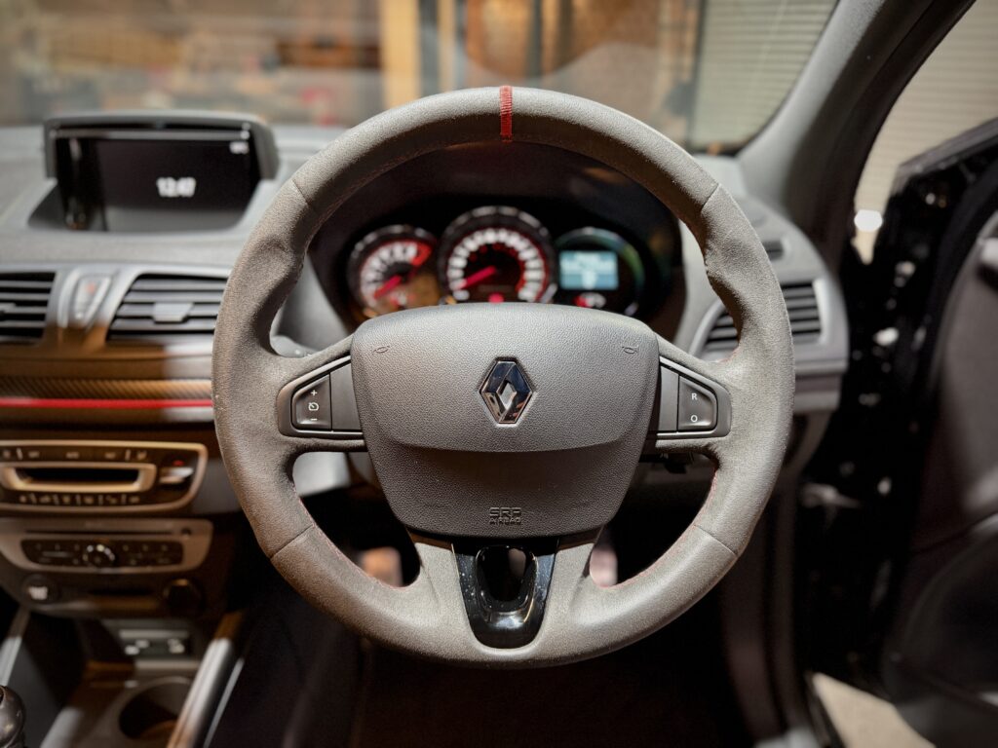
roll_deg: -1.0
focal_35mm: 24
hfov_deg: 71.6
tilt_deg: -22.8
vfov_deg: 56.8
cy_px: 374
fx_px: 692
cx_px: 499
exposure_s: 1/33
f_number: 1.78
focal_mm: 6.76
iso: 640
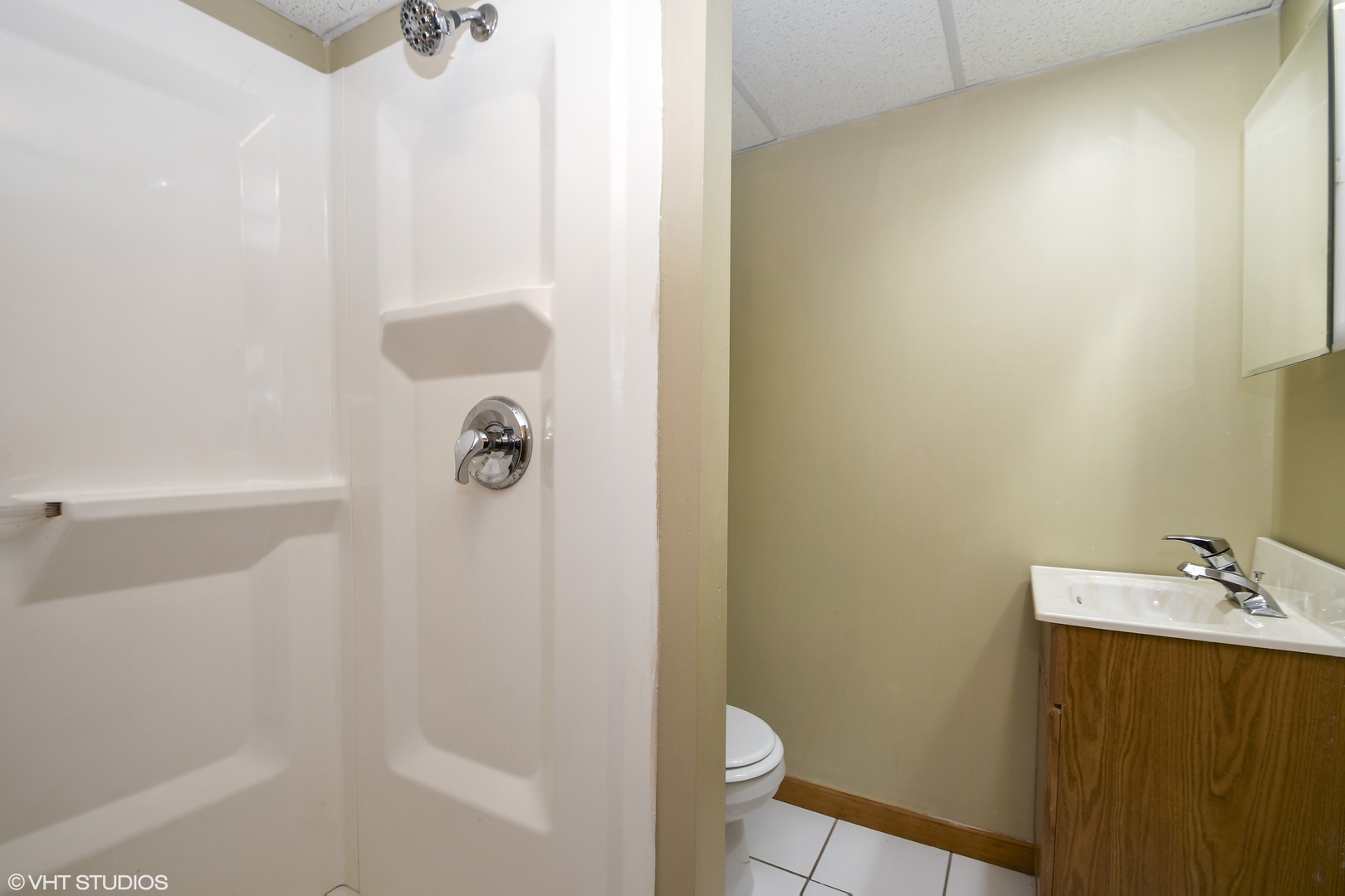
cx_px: 672
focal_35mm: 15
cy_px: 448
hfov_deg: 100.4
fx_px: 560
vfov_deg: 77.3
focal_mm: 10
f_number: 9
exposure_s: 1/15
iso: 200
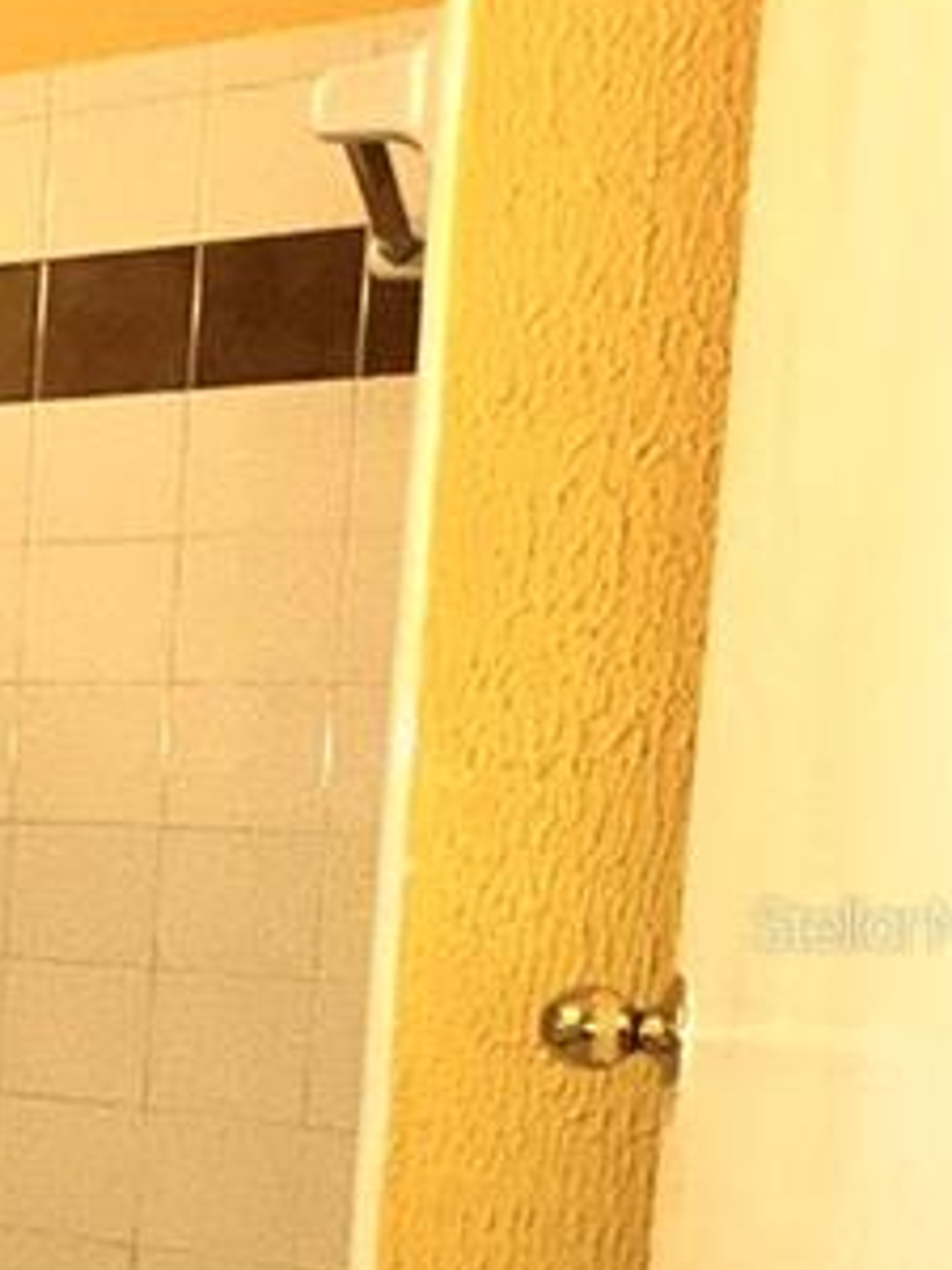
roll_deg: -1.0
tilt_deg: -5.0
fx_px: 2053
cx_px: -850
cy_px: 923
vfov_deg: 33.8
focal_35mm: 56
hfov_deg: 18.8
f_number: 2.2
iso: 100
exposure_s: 1/120
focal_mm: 2.22
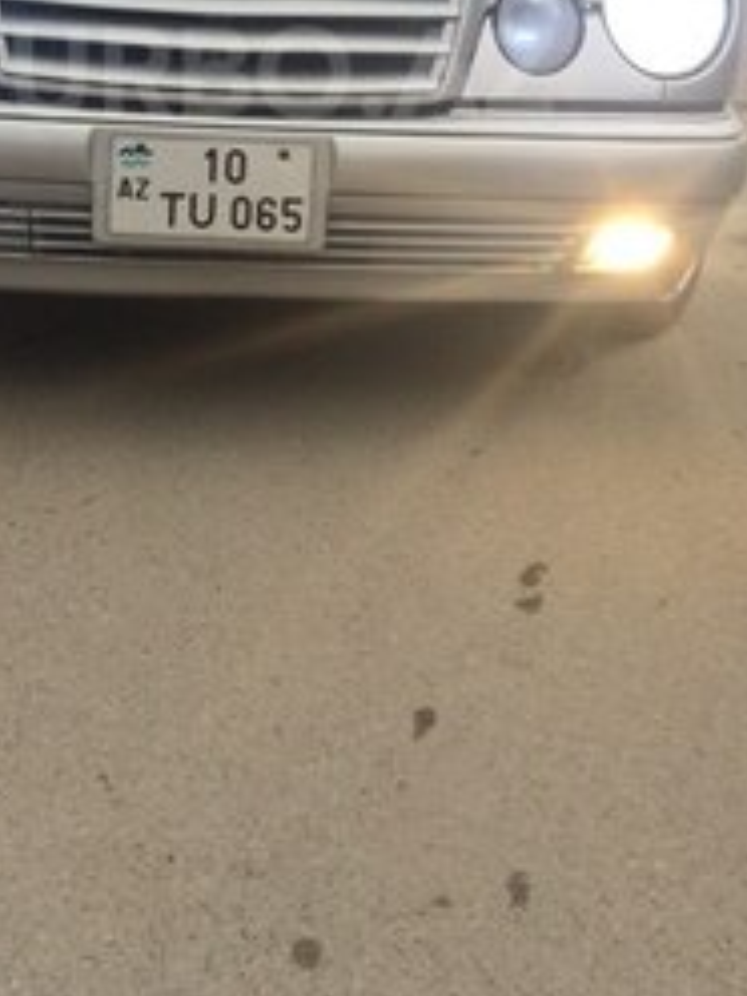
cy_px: 72
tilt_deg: -7.9
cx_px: 245
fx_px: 1669
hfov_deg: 25.1
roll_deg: -2.4
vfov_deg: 31.4
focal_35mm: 58
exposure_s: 1/214
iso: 32
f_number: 2.2
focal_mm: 4.15
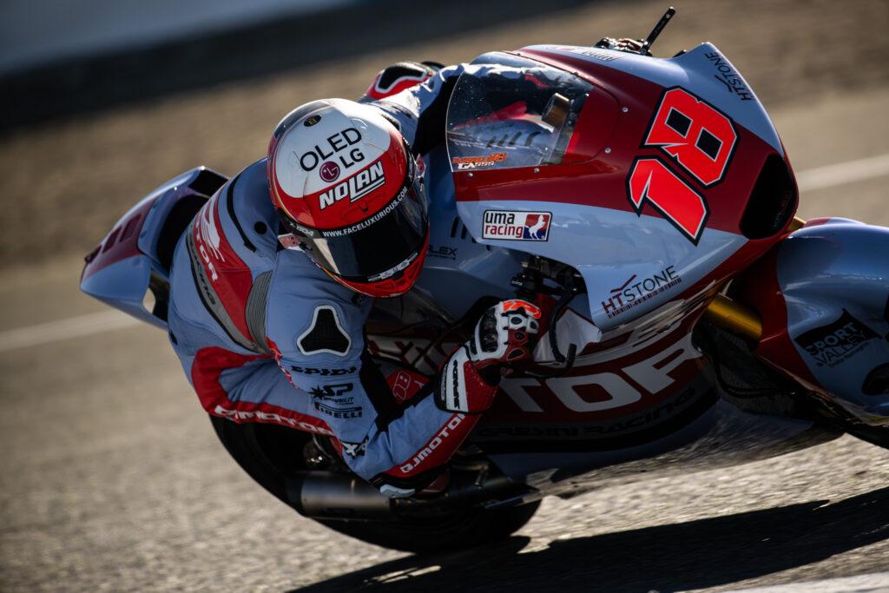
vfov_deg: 3.4
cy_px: 296
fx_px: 9878
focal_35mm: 400
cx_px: 444
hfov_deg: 5.2
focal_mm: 400
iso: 160
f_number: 4.5
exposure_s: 1/1000
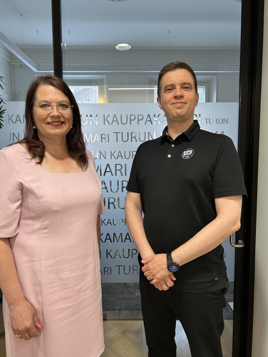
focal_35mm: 26
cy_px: 178
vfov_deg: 67.3
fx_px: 268
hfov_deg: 53.1
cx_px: 134
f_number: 1.5
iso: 100
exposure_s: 1/100
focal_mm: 5.7
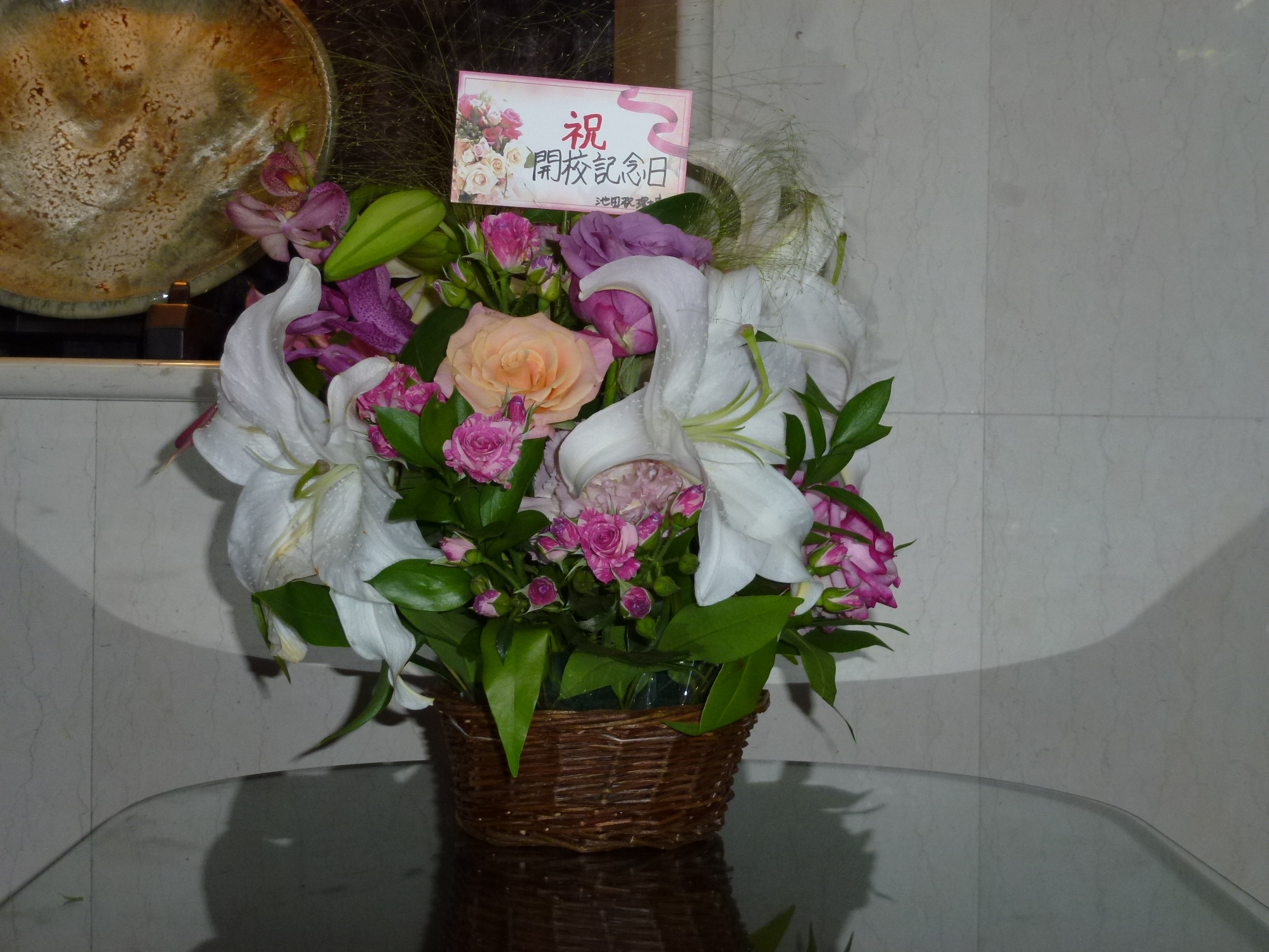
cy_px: 476
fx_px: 2236
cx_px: 634
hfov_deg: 31.7
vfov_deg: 24.0
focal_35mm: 61
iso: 200
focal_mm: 10.9
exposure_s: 1/60
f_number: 4.5
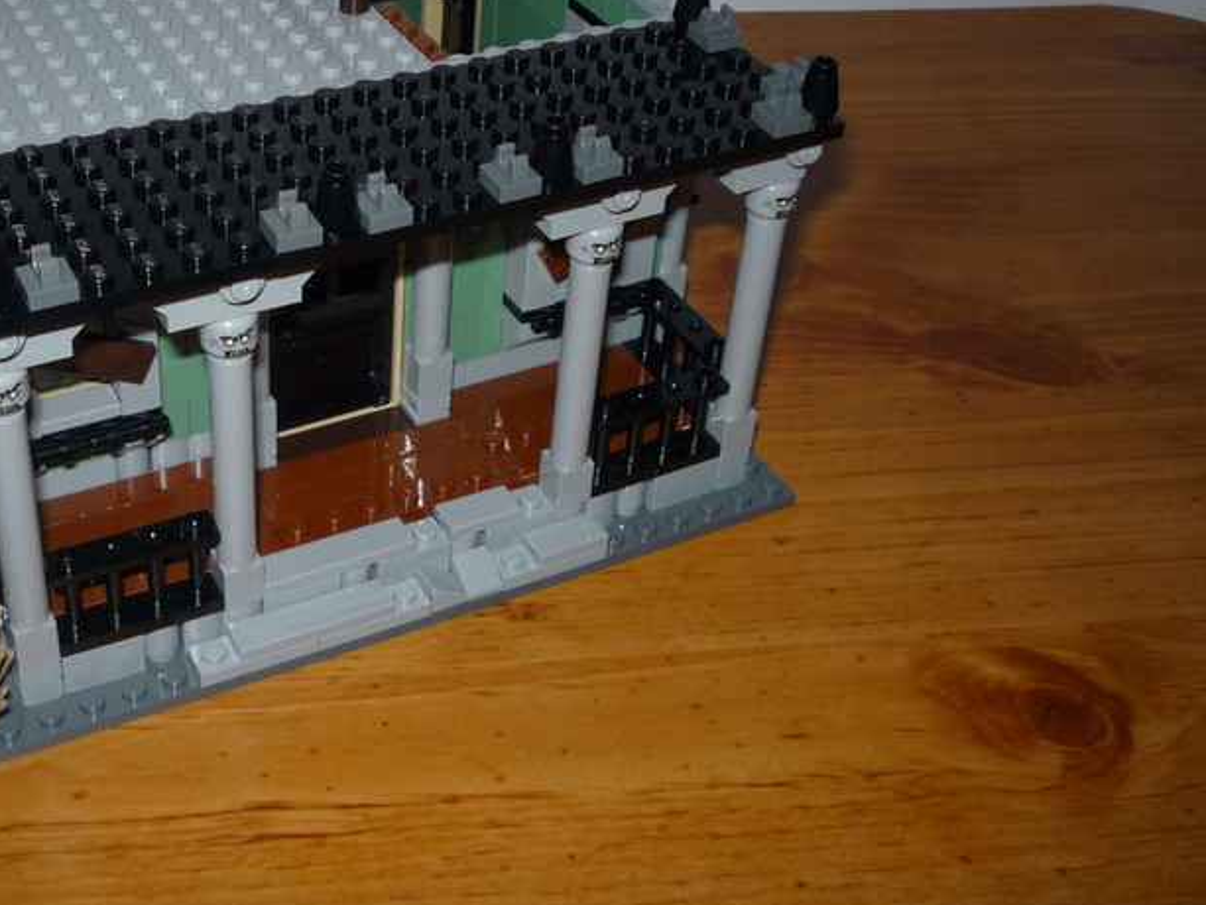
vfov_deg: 30.6
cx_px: 331
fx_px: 1638
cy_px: 276
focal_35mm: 47
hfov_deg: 39.5
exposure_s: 1/30
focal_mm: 5.2
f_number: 4
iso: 100
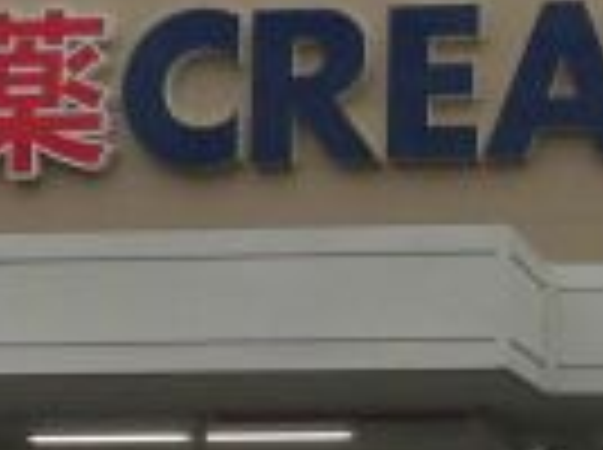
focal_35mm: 115
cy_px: 405
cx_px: 747
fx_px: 2000
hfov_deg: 16.4
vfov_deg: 12.7
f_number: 3.1
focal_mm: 4.3
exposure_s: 1/200
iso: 100
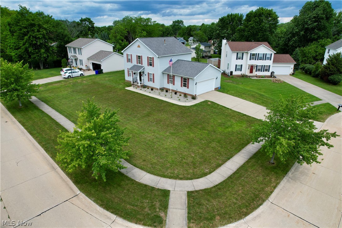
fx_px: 209
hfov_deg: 78.6
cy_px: 114
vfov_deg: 57.2
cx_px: 171
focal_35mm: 22
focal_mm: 8.38
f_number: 2.8
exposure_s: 1/2000
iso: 100
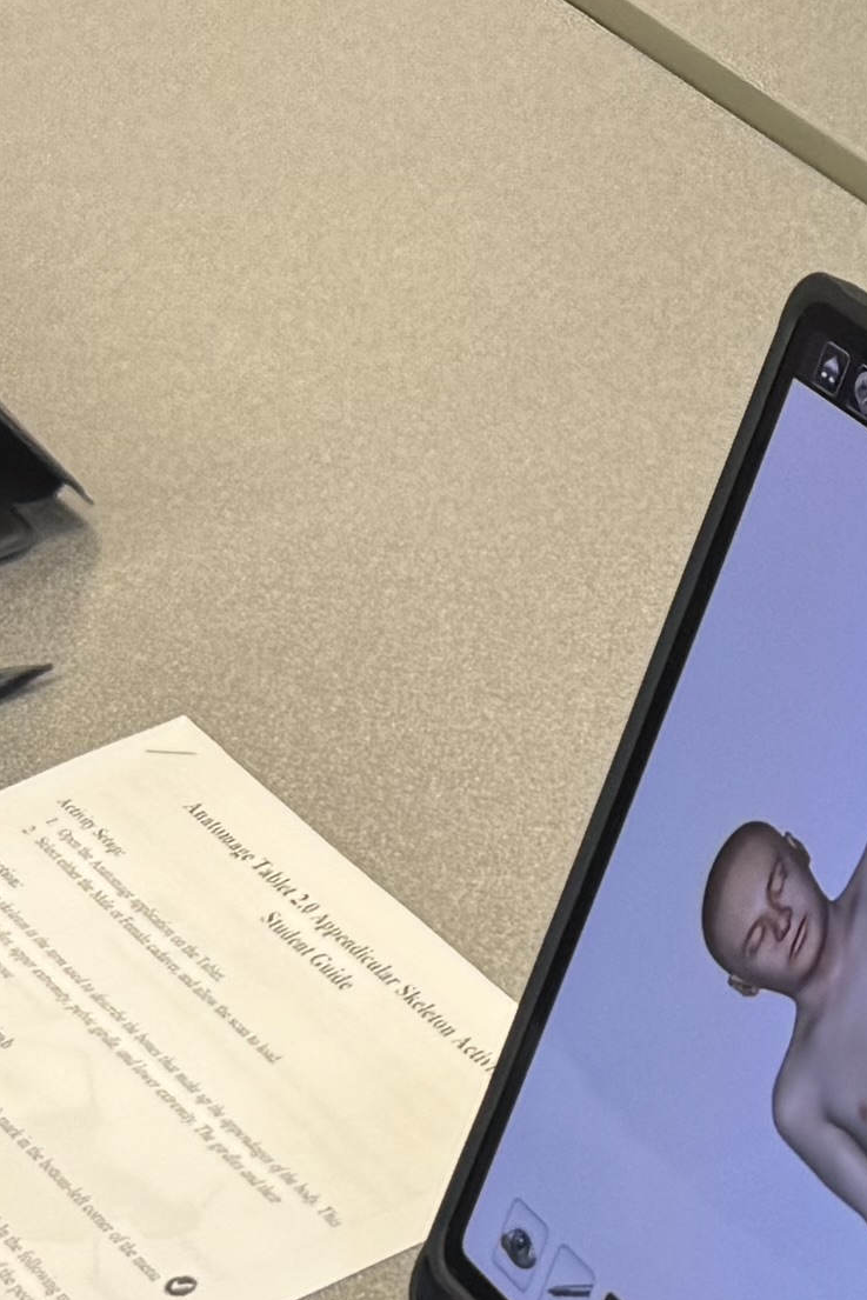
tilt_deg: -31.5
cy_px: 512
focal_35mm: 129
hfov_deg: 10.3
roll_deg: +2.5
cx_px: 1307
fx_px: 4658
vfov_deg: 15.9
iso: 125
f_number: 1.78
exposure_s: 1/60
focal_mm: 6.76
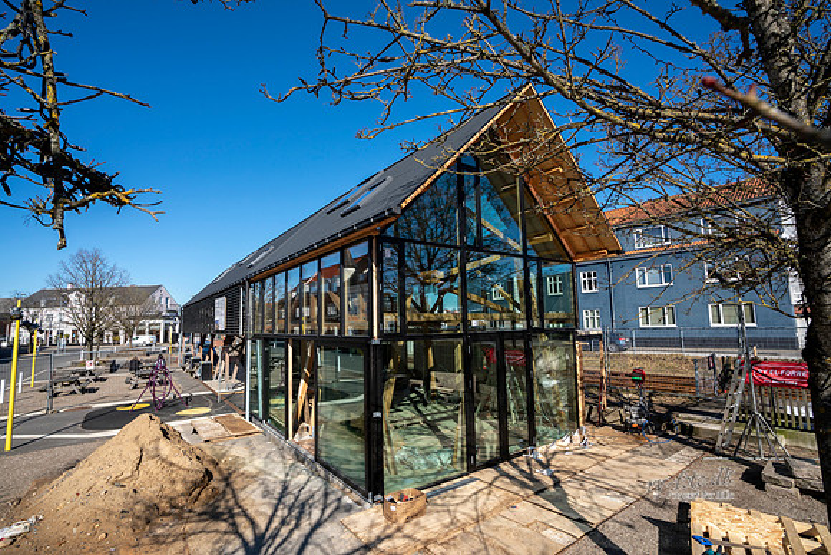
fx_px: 392
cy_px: 278
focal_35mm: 17
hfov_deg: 93.3
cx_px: 416
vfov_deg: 70.5
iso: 200
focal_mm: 17
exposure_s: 1/250
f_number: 9
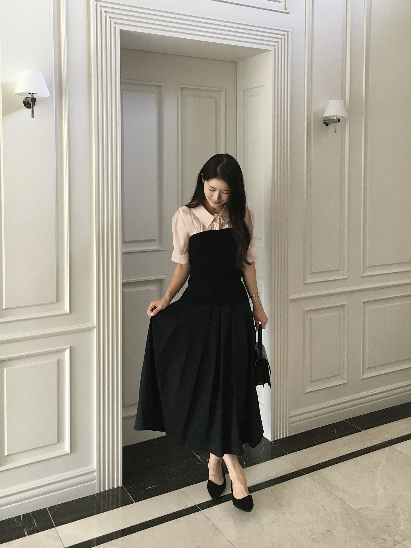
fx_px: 459
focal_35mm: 29
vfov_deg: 61.7
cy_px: 274
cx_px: 206
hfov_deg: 48.2
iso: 32
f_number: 2.2
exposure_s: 1/30
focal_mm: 4.15
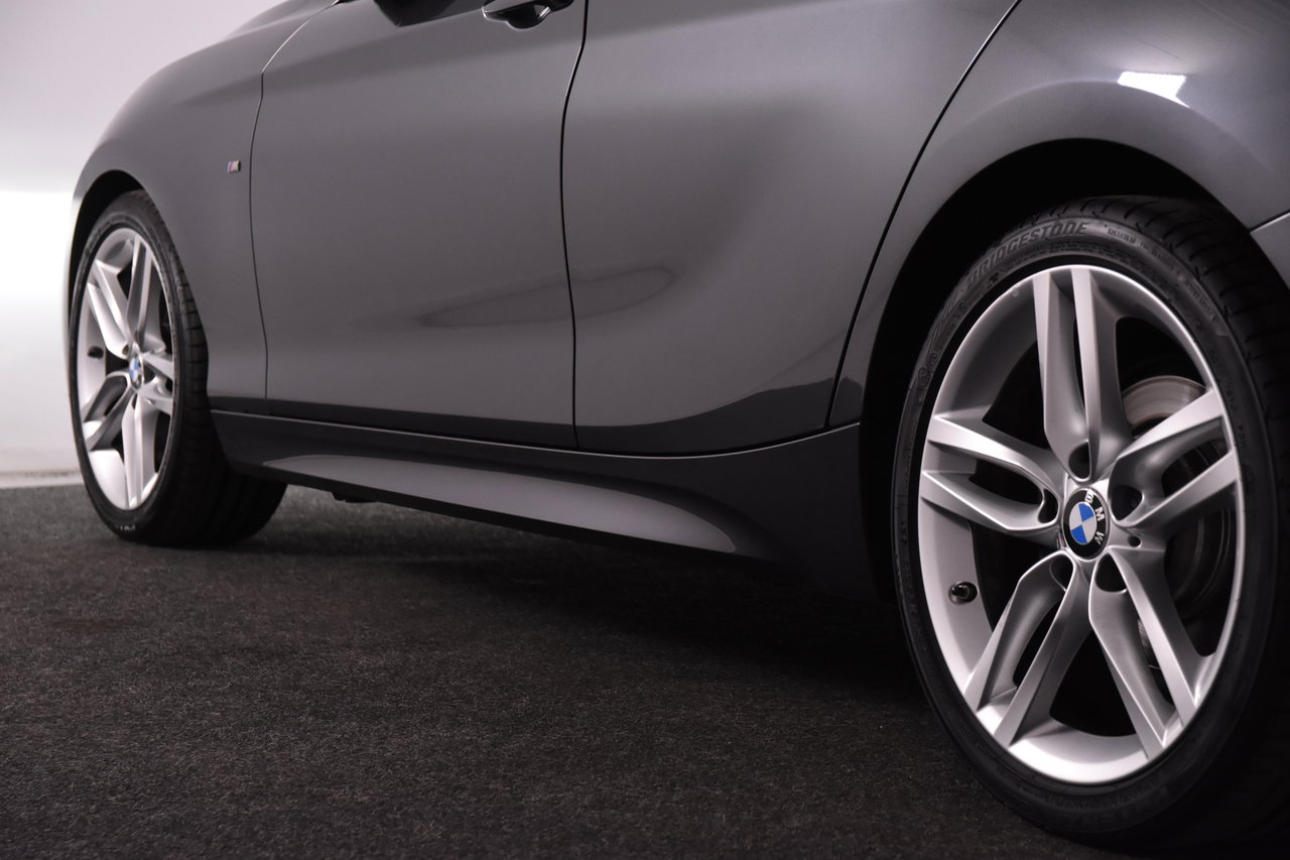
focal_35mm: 78
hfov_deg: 26.0
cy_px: 430
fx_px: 2794
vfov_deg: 17.5
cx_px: 645
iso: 1600
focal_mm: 52
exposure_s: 1/125
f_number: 5.6
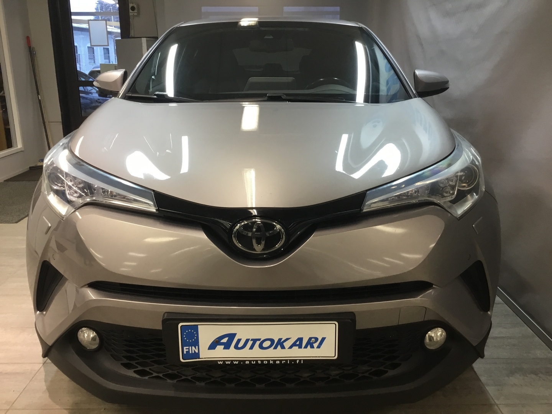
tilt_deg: -15.5
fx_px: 494
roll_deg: +1.6
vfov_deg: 45.4
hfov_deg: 58.4
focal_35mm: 31
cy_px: 207
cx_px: 276
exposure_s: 1/30
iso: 64
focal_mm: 3.3
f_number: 2.4
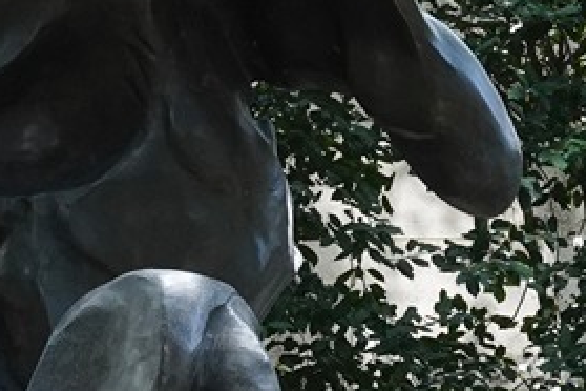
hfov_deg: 8.2
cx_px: 4
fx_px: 4085
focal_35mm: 251
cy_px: 269
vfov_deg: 5.5
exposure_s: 1/100
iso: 1250
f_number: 13
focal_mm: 35
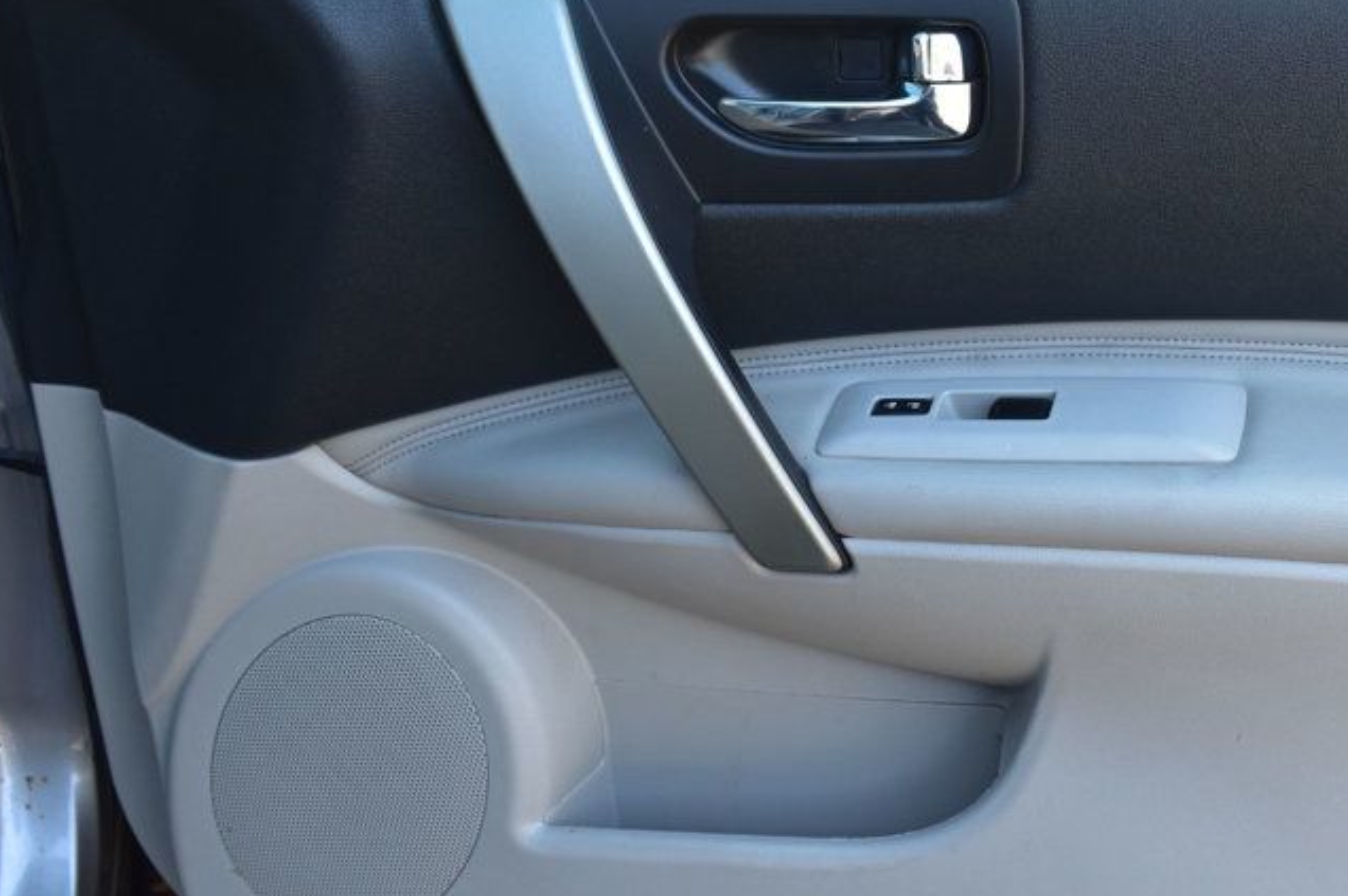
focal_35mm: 58
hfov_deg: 33.6
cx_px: 1064
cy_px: 470
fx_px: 2170
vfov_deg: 23.3
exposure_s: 1/50
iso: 400
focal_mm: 24
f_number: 8
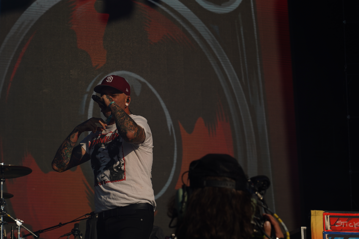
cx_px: 188
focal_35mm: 117
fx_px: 1167
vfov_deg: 11.7
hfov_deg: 17.5
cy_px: 113
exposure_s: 1/1250
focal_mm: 105
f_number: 8
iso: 100
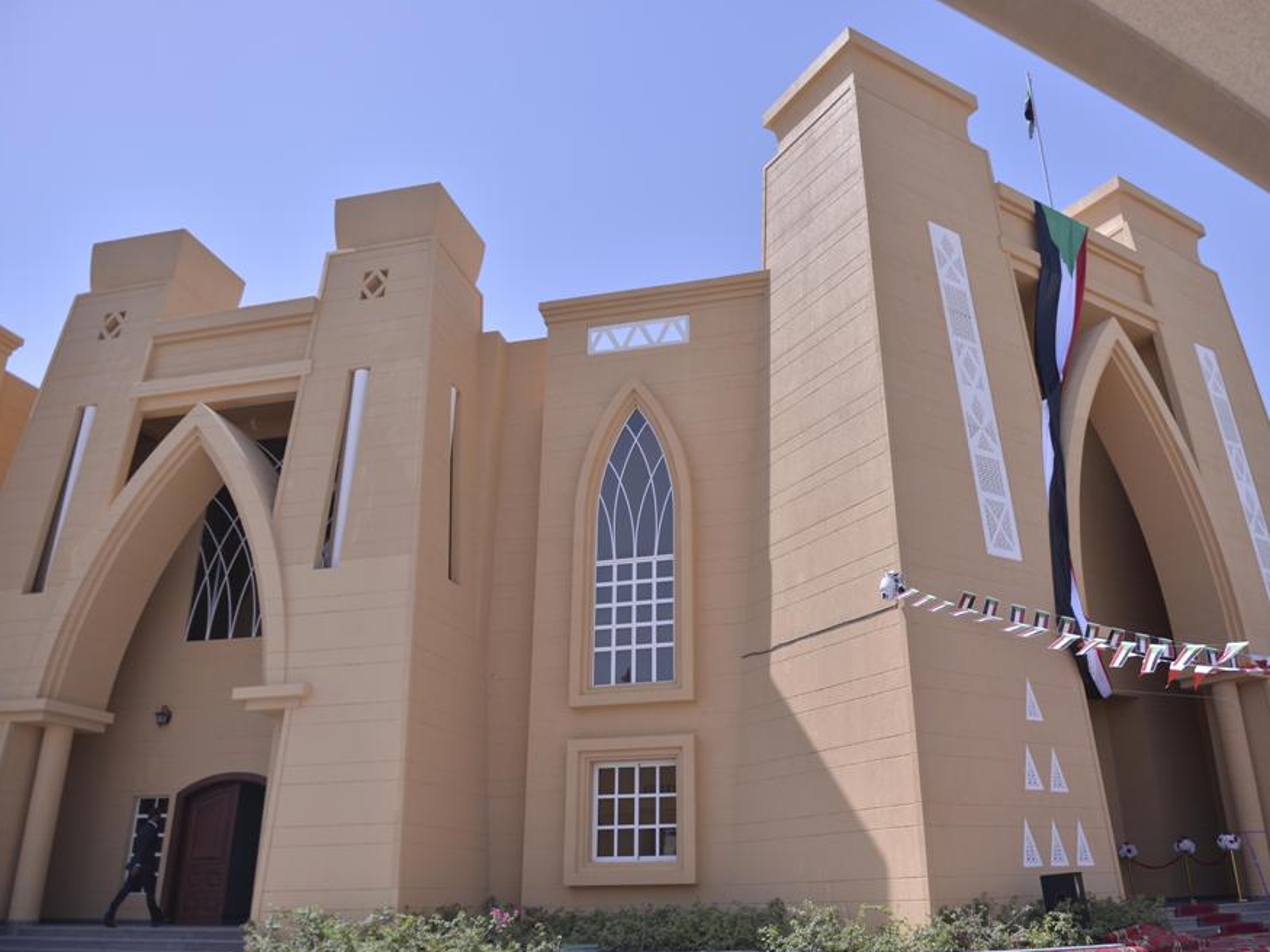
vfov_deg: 51.3
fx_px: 990
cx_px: 701
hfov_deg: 65.2
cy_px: 481
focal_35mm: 27
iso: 200
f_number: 2.8
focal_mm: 24
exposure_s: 1/5000
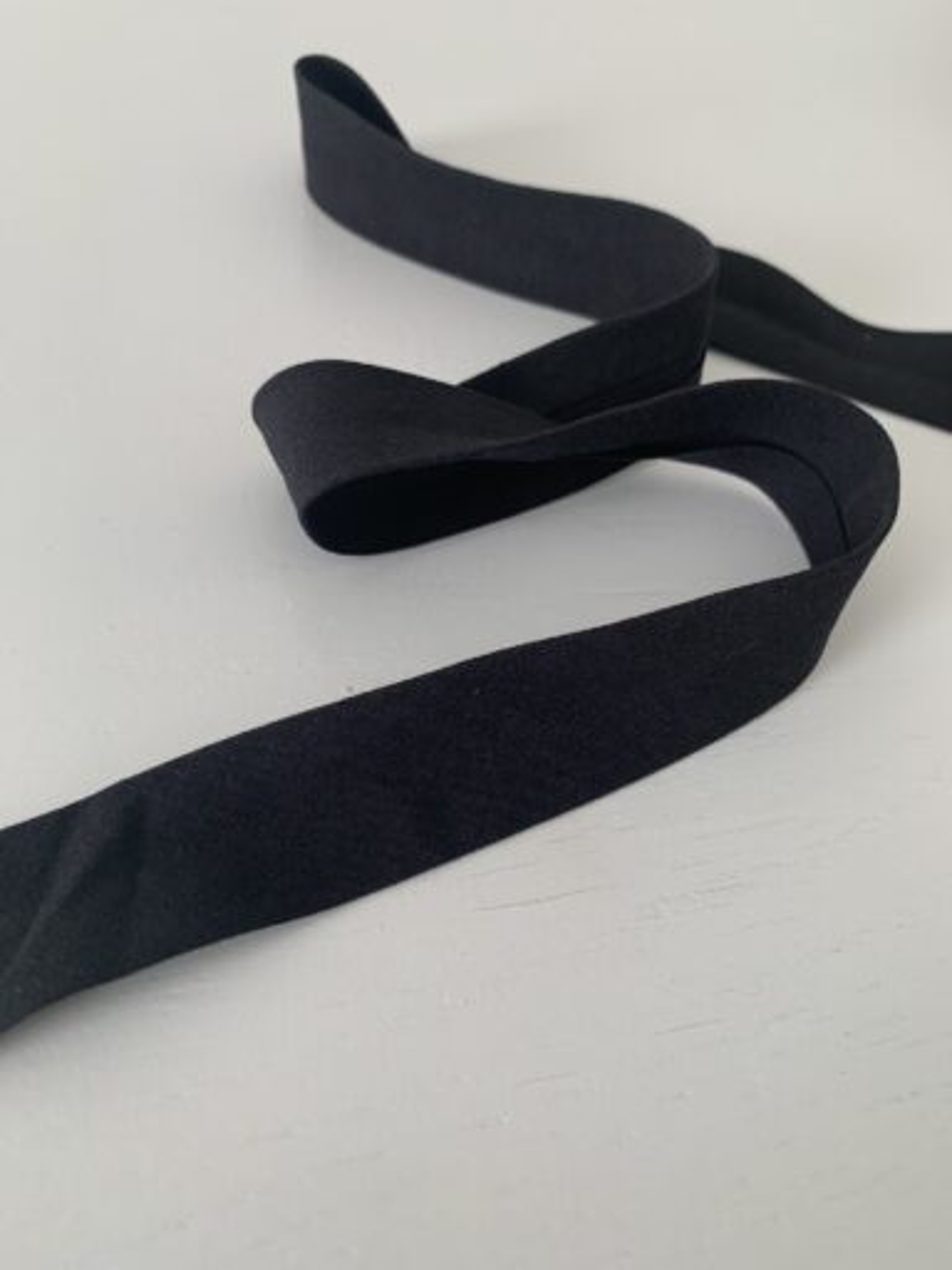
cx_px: 476
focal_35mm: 26
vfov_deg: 67.3
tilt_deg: -54.1
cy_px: 635
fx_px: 953
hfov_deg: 53.1
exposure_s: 1/121
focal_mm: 4.25
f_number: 1.8
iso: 64
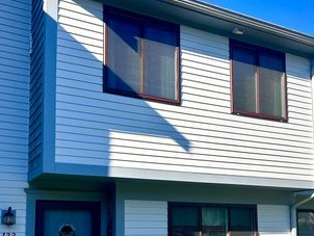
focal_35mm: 43
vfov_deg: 32.8
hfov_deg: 43.8
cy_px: 183
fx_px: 390
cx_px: 167
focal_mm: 5.7
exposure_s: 1/2252
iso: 50
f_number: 1.5
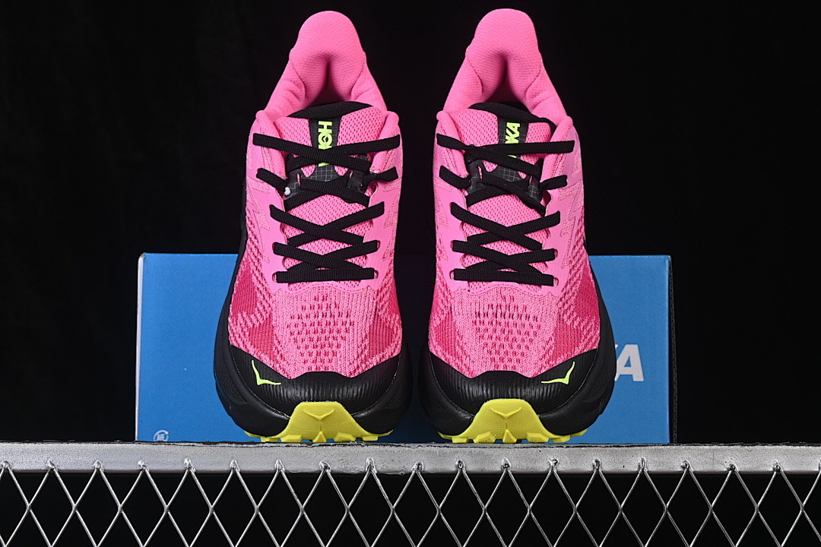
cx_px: 410
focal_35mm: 75
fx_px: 1710
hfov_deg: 27.0
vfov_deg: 18.2
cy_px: 274
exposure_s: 1/80
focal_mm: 50
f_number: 8
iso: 160
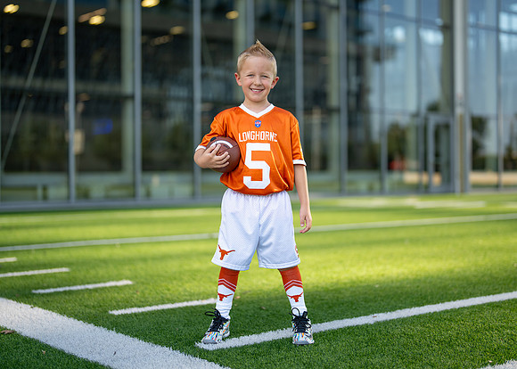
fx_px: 826
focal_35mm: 56
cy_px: 172
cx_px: 267
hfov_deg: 34.7
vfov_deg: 25.2
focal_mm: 50
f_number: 1.2
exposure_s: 1/2500
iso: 100
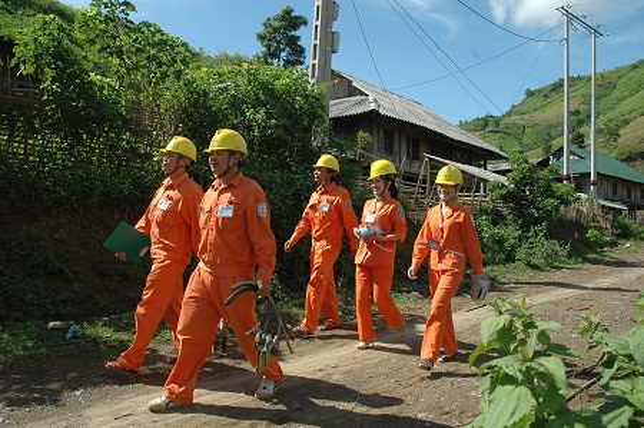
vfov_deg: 47.8
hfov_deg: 67.4
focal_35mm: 27
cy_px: 214
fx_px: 482
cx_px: 322
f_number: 10
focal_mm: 18
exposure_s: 1/400
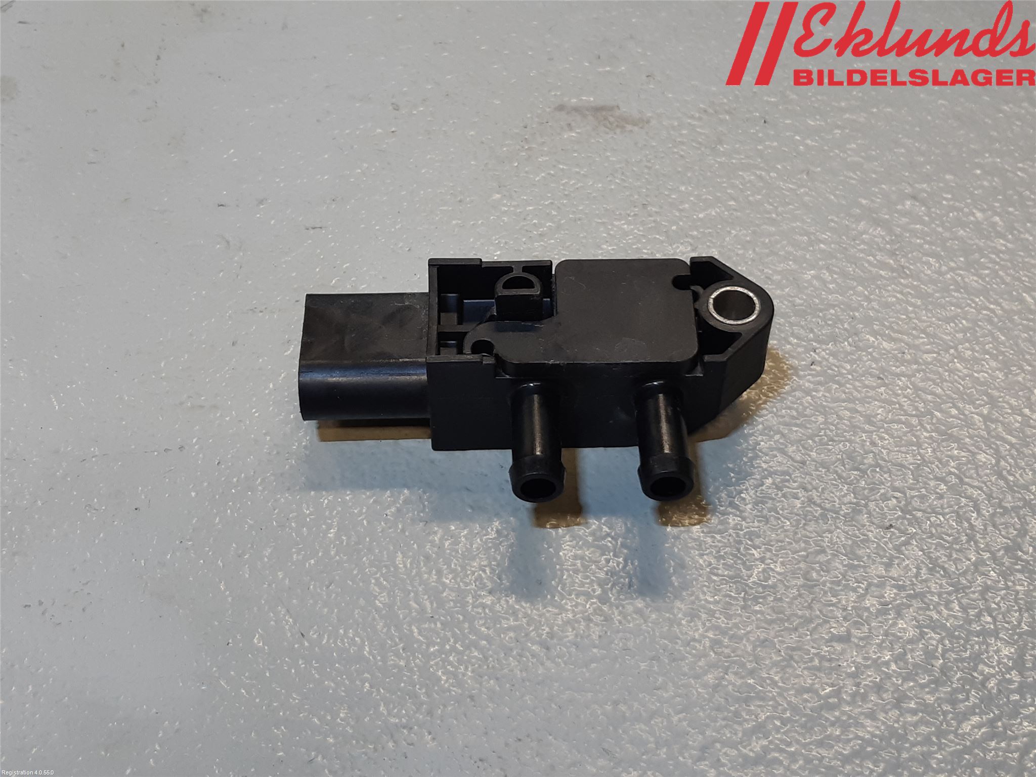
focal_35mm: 26
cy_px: 388
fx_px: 778
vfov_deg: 53.1
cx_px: 518
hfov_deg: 67.3
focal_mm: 3.93
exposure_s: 1/100
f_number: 1.7
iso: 80
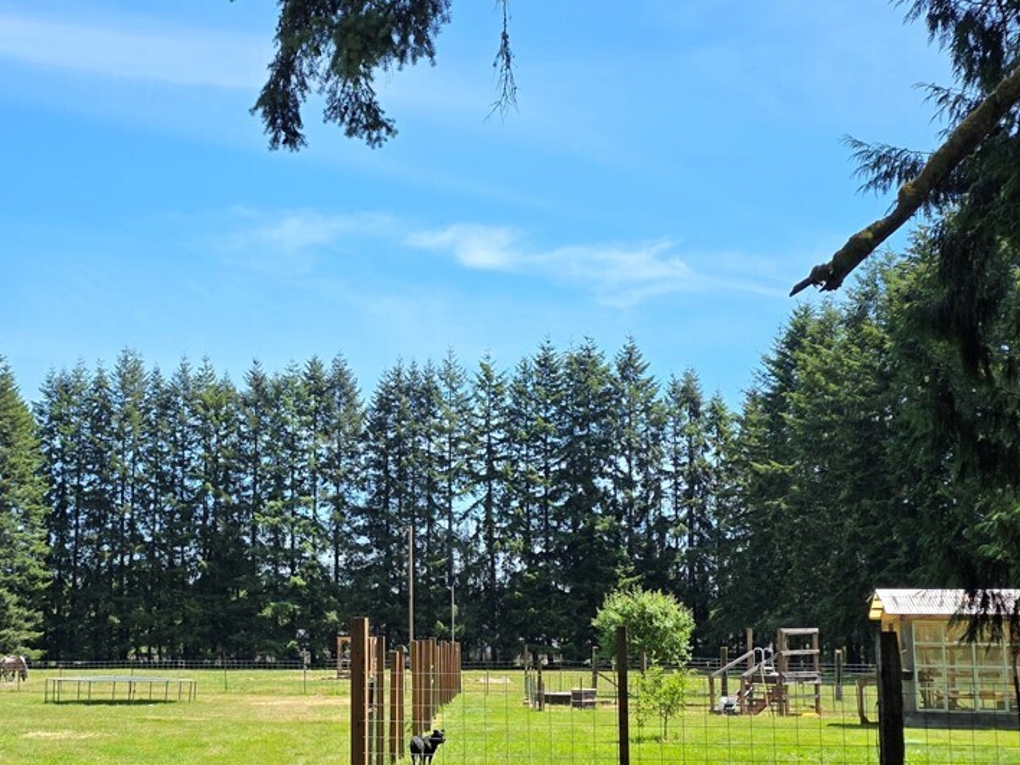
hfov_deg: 36.3
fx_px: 1532
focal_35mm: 52
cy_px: 438
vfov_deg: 28.0
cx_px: 314
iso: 80
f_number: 1.7
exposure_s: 1/3151
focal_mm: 6.3
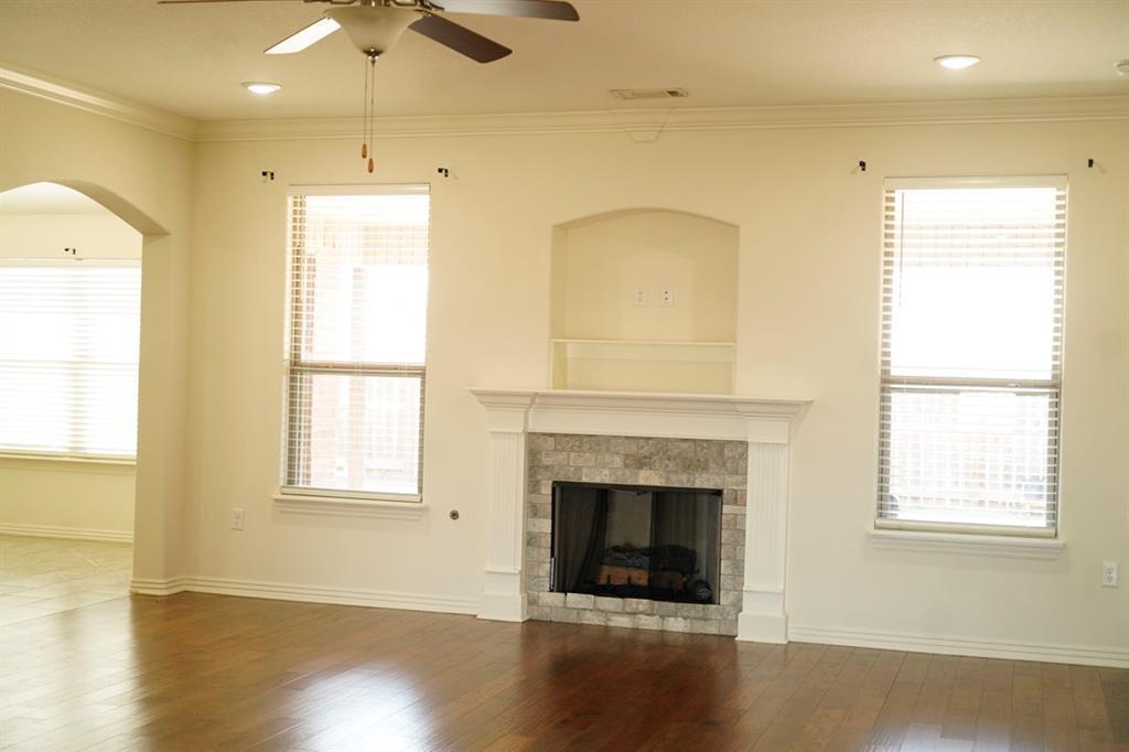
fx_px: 1442
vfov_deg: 29.2
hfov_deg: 42.8
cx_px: 564
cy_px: 376
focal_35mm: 46
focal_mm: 46
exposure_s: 1/160
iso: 2000
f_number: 2.8
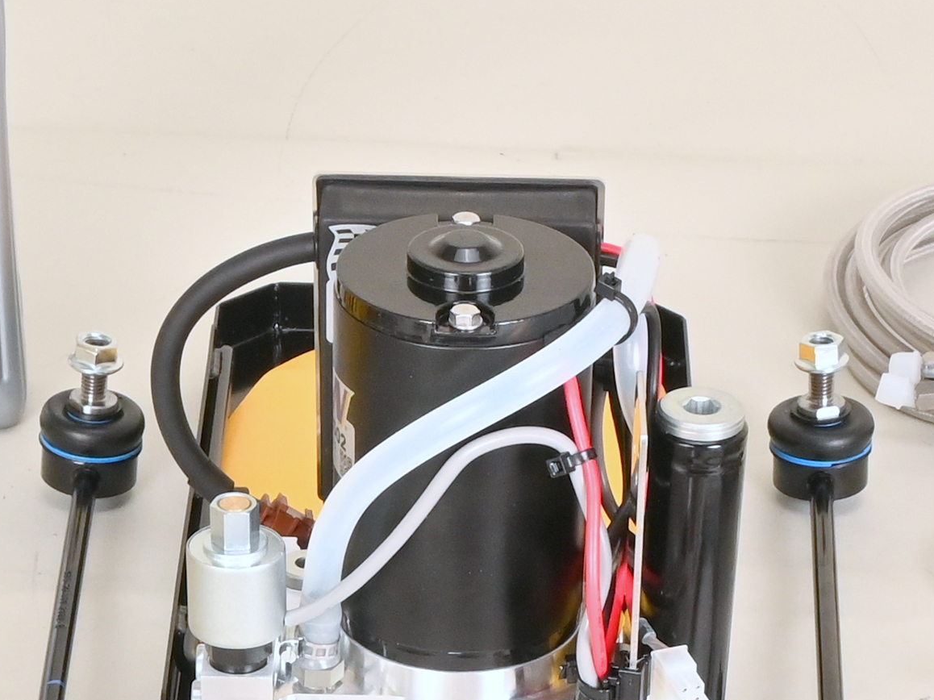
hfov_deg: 13.2
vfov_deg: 9.6
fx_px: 4024
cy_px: 1170
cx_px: 505
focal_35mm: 149
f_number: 10
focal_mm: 21.5
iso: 500
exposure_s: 1/160
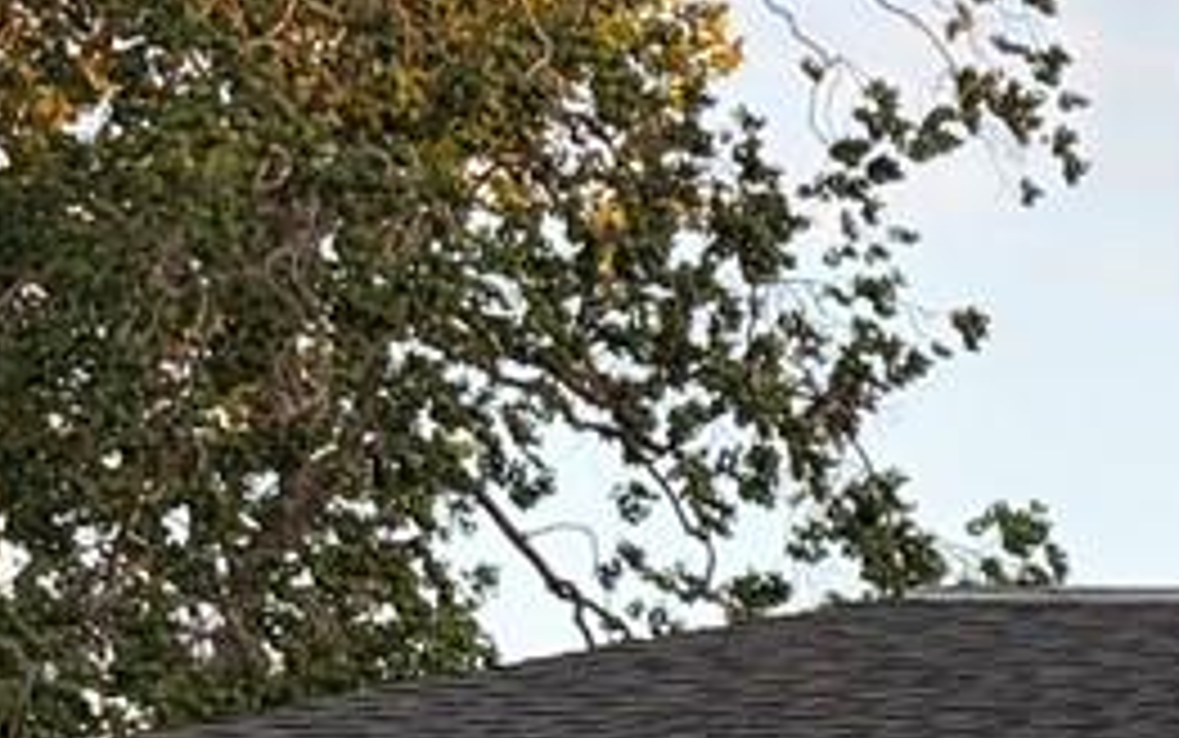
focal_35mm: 168
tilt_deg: +1.3
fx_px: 5400
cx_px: 2038
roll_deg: -3.1
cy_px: 1544
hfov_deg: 11.6
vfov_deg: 7.5
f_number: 1.6
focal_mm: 5.96
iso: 40
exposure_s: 1/204
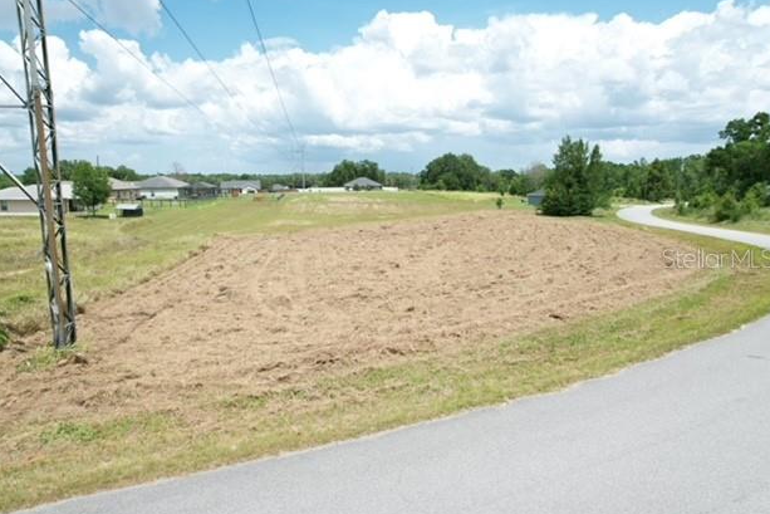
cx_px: 378
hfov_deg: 76.1
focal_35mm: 23
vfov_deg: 55.1
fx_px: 492
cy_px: 258
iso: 130
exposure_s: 1/1600
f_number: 2.8
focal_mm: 8.38
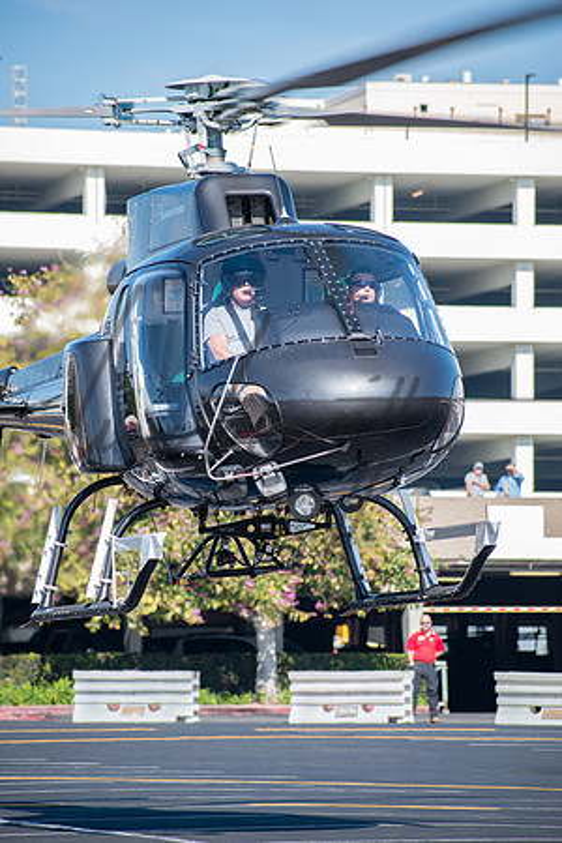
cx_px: 281
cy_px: 422
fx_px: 5444
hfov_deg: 5.9
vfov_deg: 8.9
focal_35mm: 232
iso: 100
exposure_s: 1/250
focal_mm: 155
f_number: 5
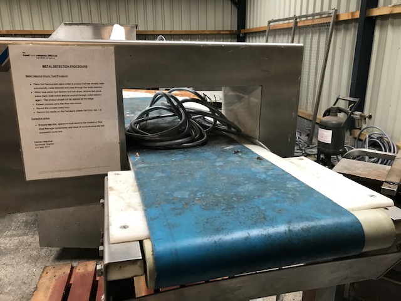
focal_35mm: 28
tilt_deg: -16.6
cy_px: 150
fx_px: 324
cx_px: 200
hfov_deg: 63.4
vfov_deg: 49.7
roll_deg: +0.4
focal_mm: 3.99
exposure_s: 1/17
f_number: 1.8
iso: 40
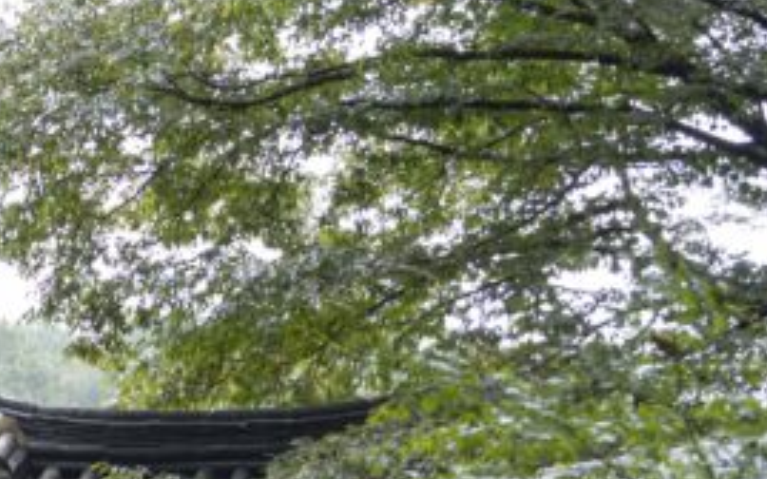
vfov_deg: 8.1
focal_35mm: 159
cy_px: 751
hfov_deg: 12.3
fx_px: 3323
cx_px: -502
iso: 640
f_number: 5.6
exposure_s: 1/160
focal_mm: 41
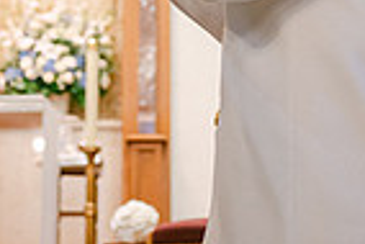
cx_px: 185
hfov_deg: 17.9
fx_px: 1157
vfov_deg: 11.4
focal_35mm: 114
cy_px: -152
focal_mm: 28
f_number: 2.8
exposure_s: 1/125
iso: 1000
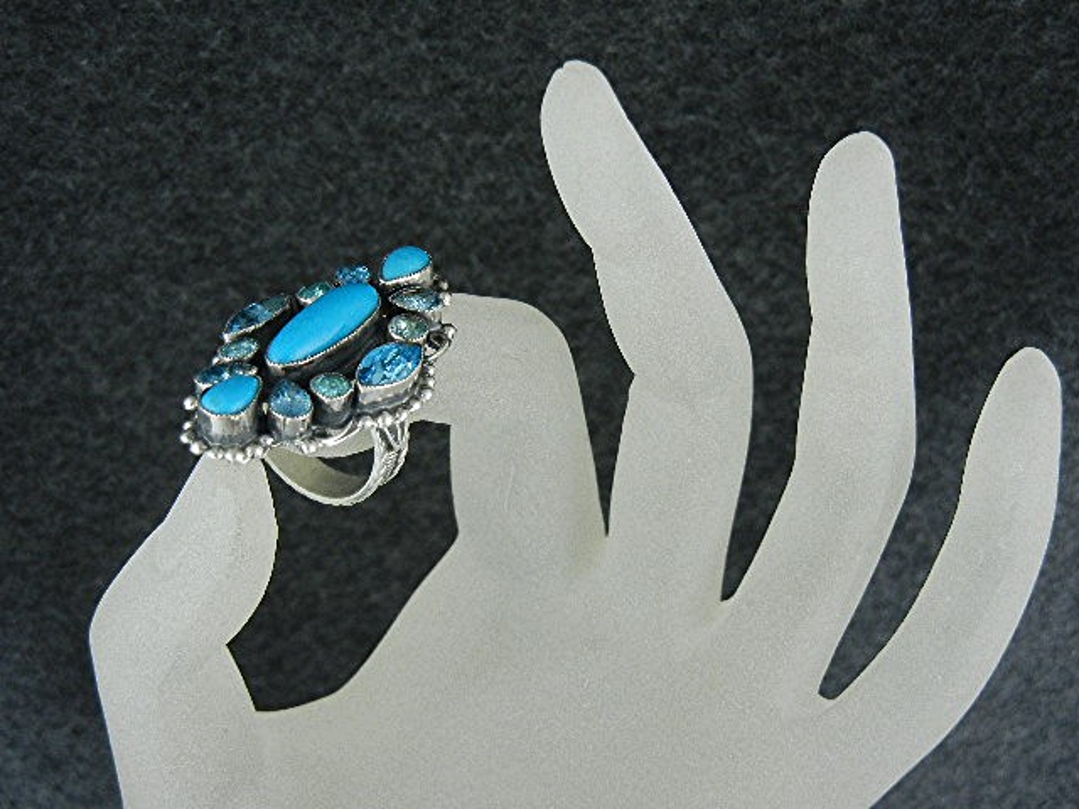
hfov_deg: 32.7
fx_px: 1839
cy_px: 404
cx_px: 540
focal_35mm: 59
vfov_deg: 24.8
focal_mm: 10.6
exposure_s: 1/19.6
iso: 400
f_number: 4
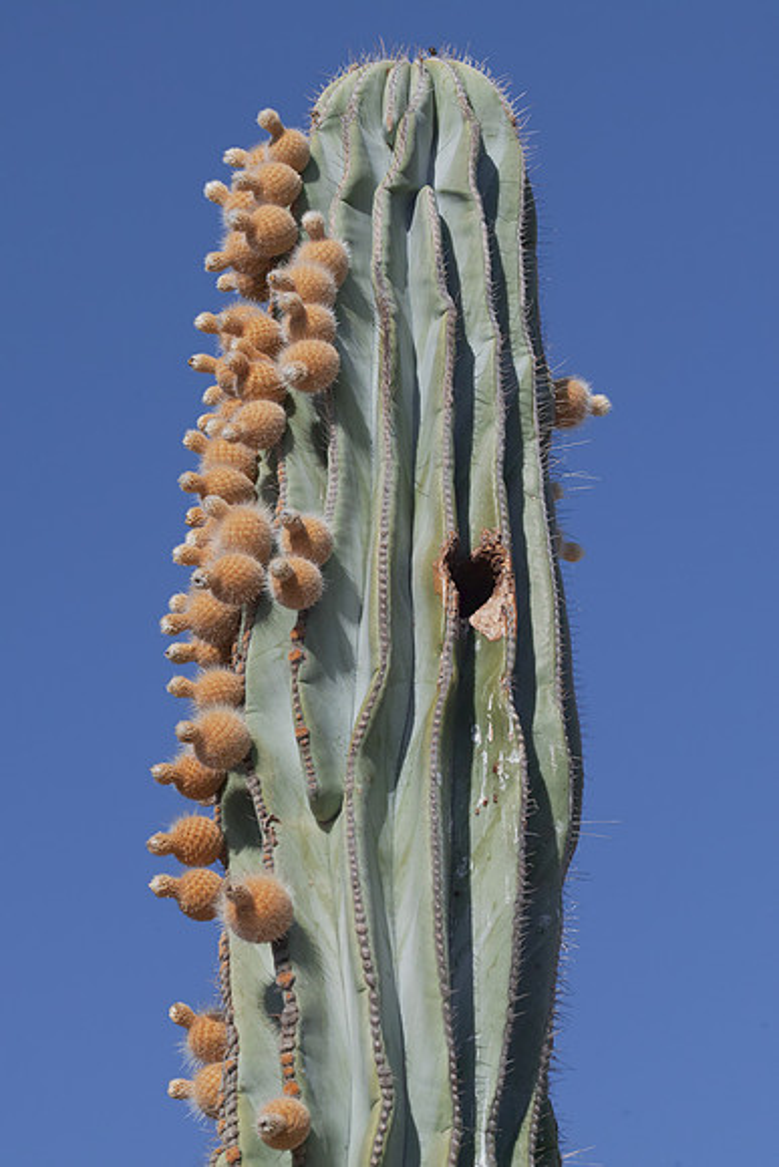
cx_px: 390
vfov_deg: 11.4
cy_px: 584
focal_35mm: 180
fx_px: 5839
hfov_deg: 7.6
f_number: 7.1
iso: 100
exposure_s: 1/800
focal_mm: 135
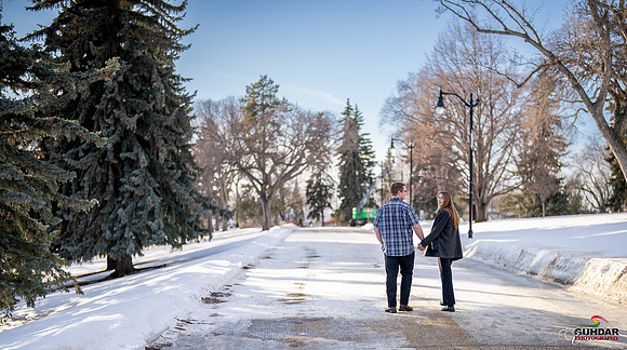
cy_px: 236
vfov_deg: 20.1
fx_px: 984
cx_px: 354
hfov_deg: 35.3
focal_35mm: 59
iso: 200
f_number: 1.2
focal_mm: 50
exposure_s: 1/6400
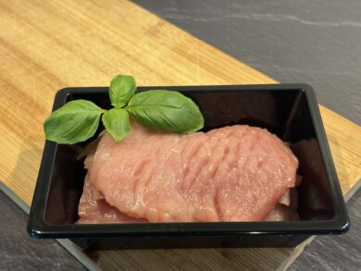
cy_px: 136
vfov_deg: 28.1
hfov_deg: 36.8
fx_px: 543
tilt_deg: -45.7
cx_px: 180
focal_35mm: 52
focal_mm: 5.96
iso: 100
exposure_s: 1/50
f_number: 1.6
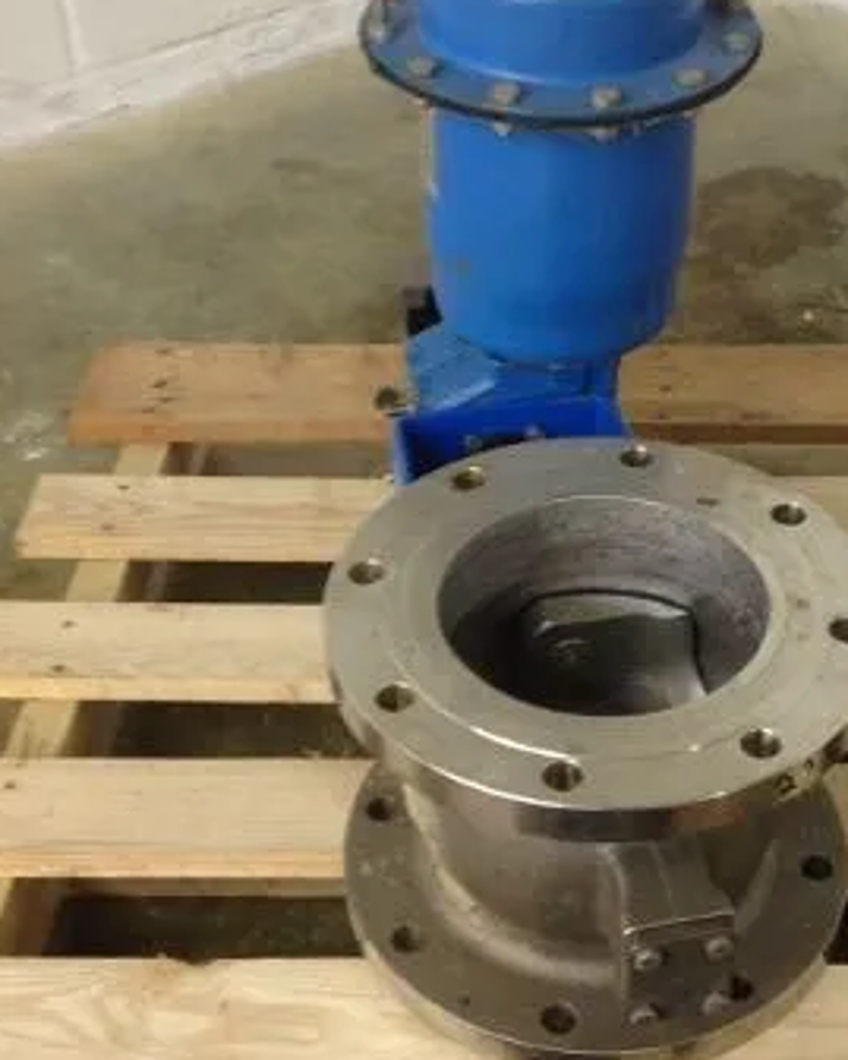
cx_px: 571
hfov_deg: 23.4
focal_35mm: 65
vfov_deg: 29.1
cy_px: 536
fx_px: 2038
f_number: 2.4
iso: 125
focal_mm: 4.28
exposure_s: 1/20
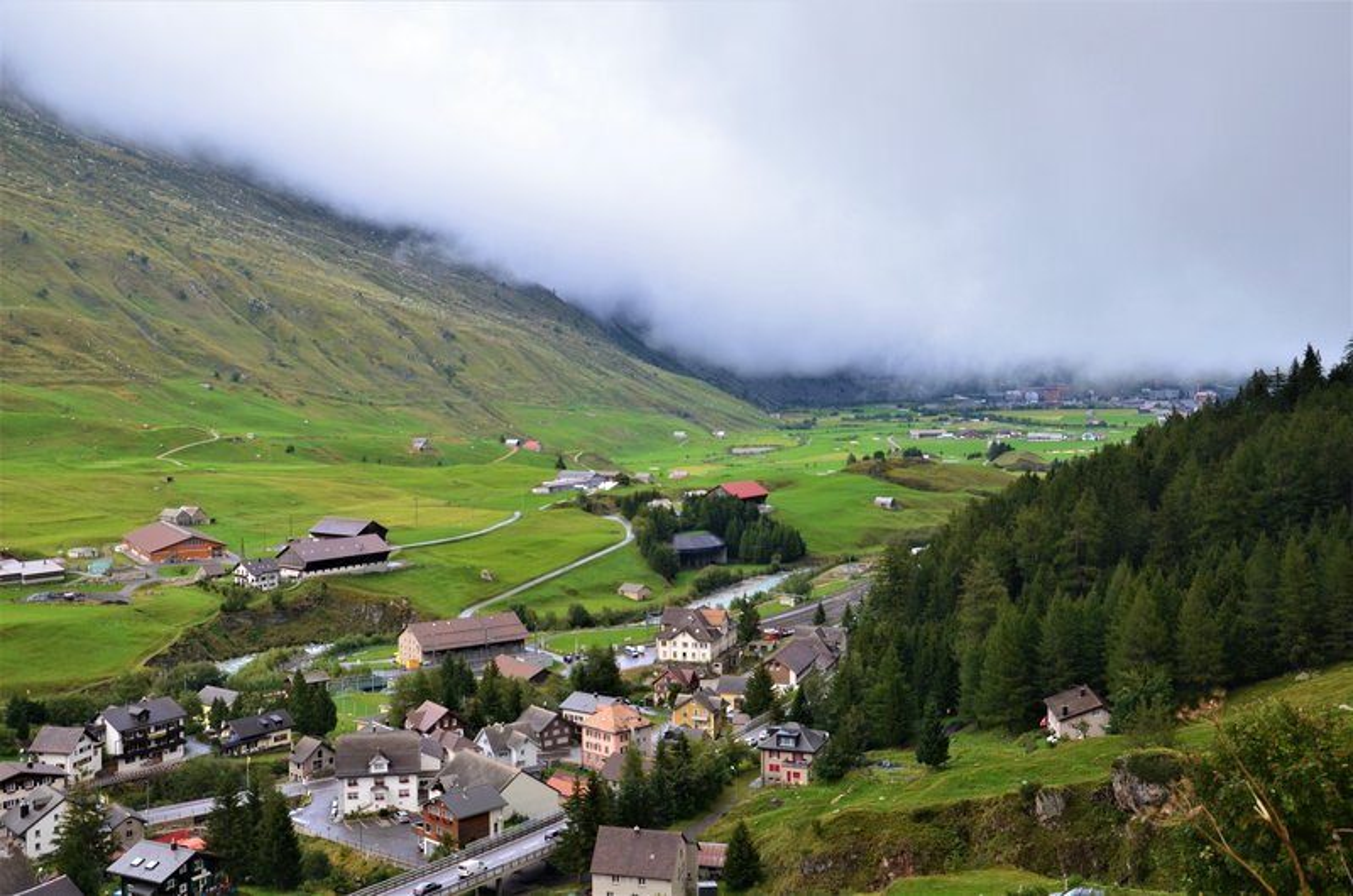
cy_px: 448
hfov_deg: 49.6
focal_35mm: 39
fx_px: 1463
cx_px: 676
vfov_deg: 34.1
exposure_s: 1/50
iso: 320
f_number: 8
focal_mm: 26
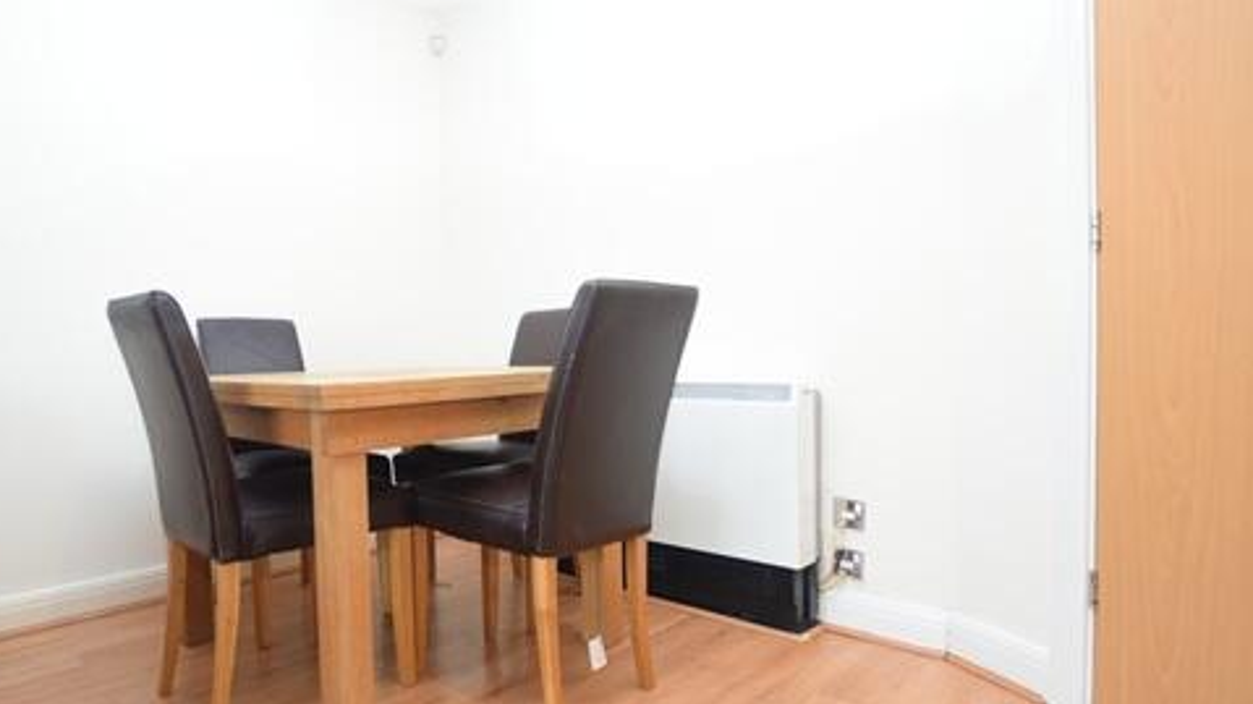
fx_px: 697
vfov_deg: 53.4
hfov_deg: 82.1
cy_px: 387
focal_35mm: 21
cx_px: 460
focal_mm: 10
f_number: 3.5
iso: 900
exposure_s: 1/60
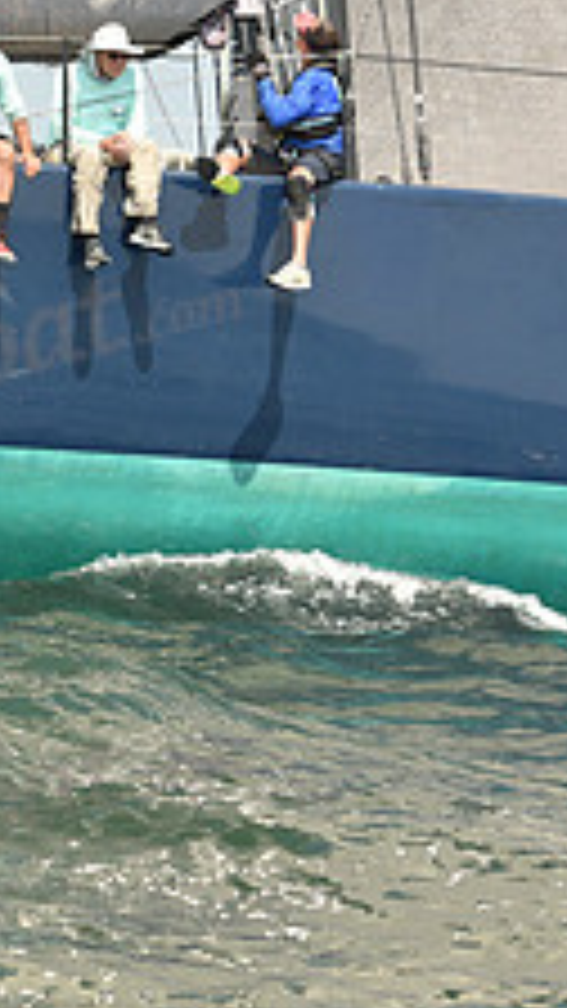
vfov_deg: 9.2
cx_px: -621
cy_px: 196
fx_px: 6228
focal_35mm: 233
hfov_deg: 5.1
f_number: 7.1
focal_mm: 86
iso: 250
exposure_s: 1/800
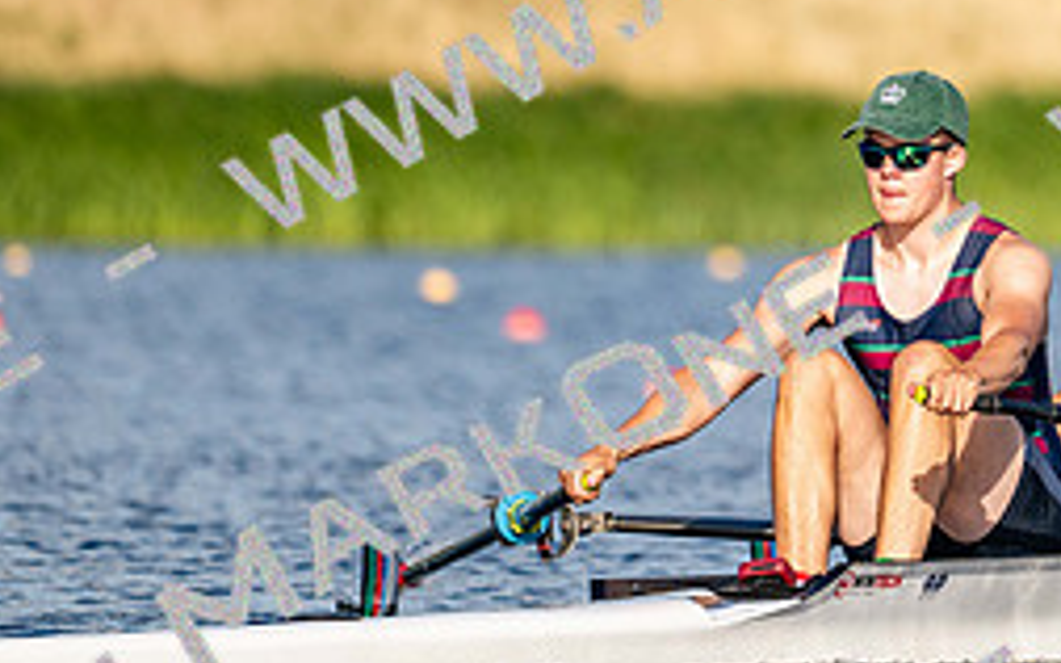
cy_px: 241
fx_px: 27030
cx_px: 742
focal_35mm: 935
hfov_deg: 2.2
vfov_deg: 1.4
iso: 250
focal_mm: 400
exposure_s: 1/2500
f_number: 4.5
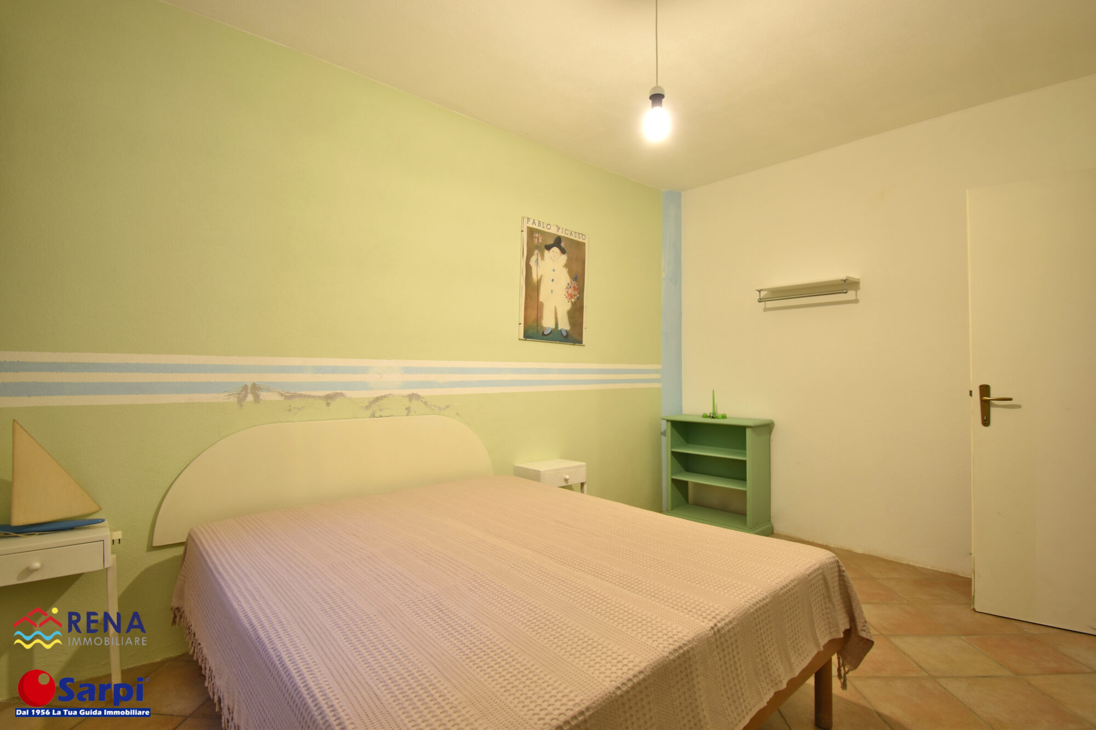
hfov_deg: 95.0
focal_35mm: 16
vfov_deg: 72.0
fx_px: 502
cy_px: 365
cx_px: 548
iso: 100
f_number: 4.8
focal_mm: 11
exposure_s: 1/2
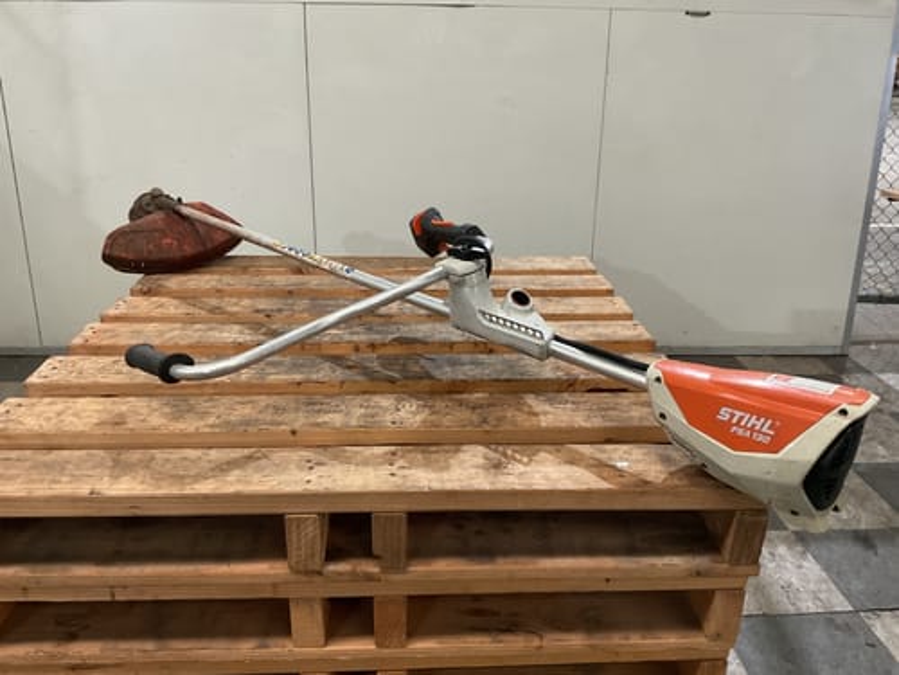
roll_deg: -0.8
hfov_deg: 61.7
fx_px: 753
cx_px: 450
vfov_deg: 48.2
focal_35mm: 29
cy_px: 338
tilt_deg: -22.5
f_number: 1.8
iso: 200
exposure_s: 1/40
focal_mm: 3
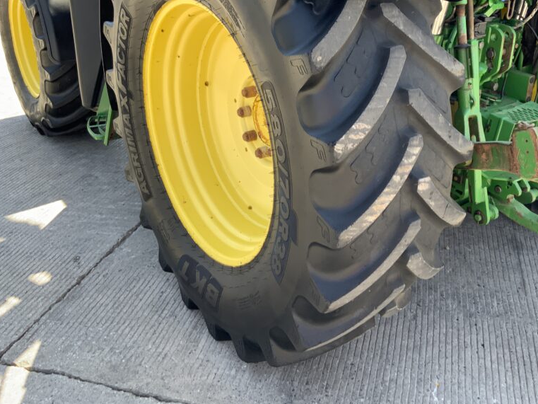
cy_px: 135
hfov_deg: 47.6
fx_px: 606
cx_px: 321
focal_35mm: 39
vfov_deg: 36.5
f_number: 1.8
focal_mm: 3
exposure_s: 1/150
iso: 16
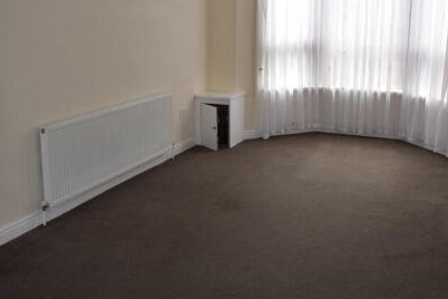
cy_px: 105
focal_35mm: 44
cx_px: 278
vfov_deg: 30.3
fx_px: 548
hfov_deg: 44.2
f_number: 5.6
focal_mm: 18
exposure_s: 1/125
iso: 450
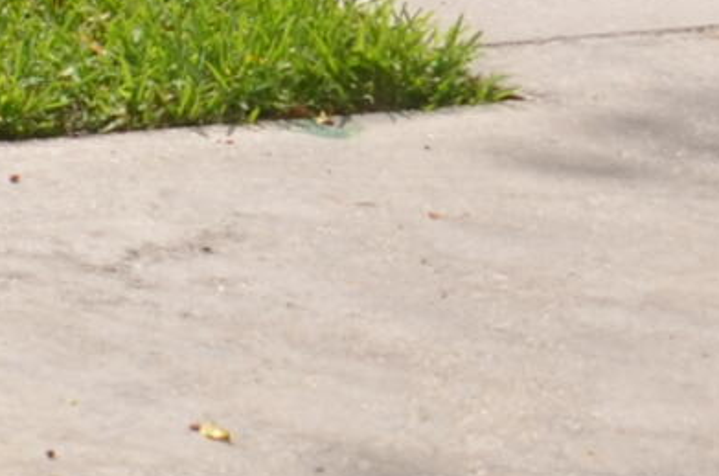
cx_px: -1309
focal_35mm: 242
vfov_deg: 5.1
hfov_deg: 7.6
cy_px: -1319
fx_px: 4820
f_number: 7.1
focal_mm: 21
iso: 100
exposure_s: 1/250
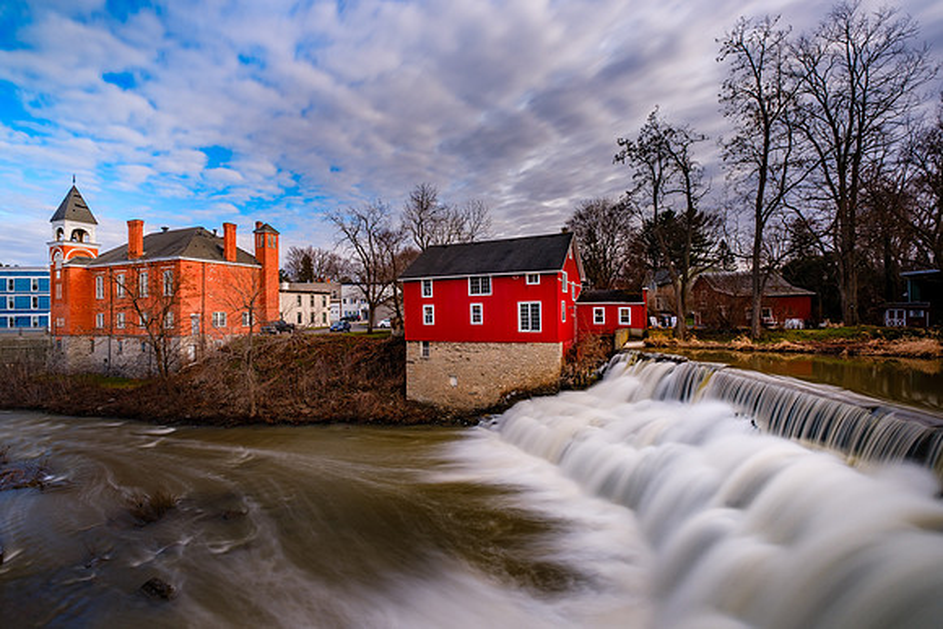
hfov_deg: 99.2
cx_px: 477
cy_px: 314
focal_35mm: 15
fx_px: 402
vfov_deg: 76.2
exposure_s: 4
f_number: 8
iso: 160
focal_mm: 10
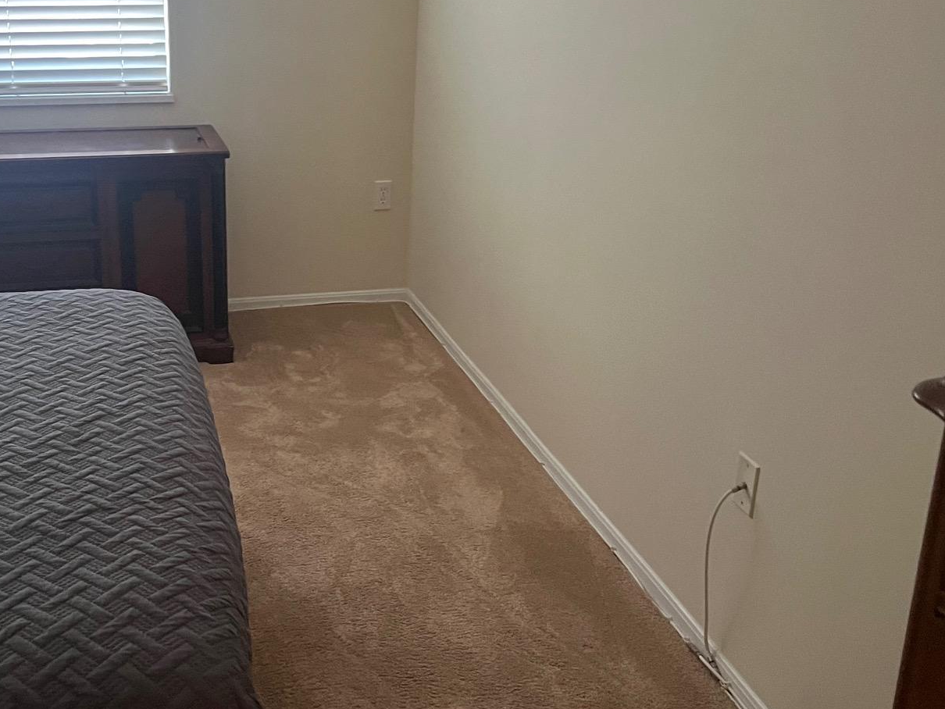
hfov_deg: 42.2
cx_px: 291
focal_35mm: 44
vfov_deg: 32.8
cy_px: 276
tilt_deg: -15.9
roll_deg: -2.1
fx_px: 1201
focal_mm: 5.7
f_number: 1.5
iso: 320
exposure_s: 1/60
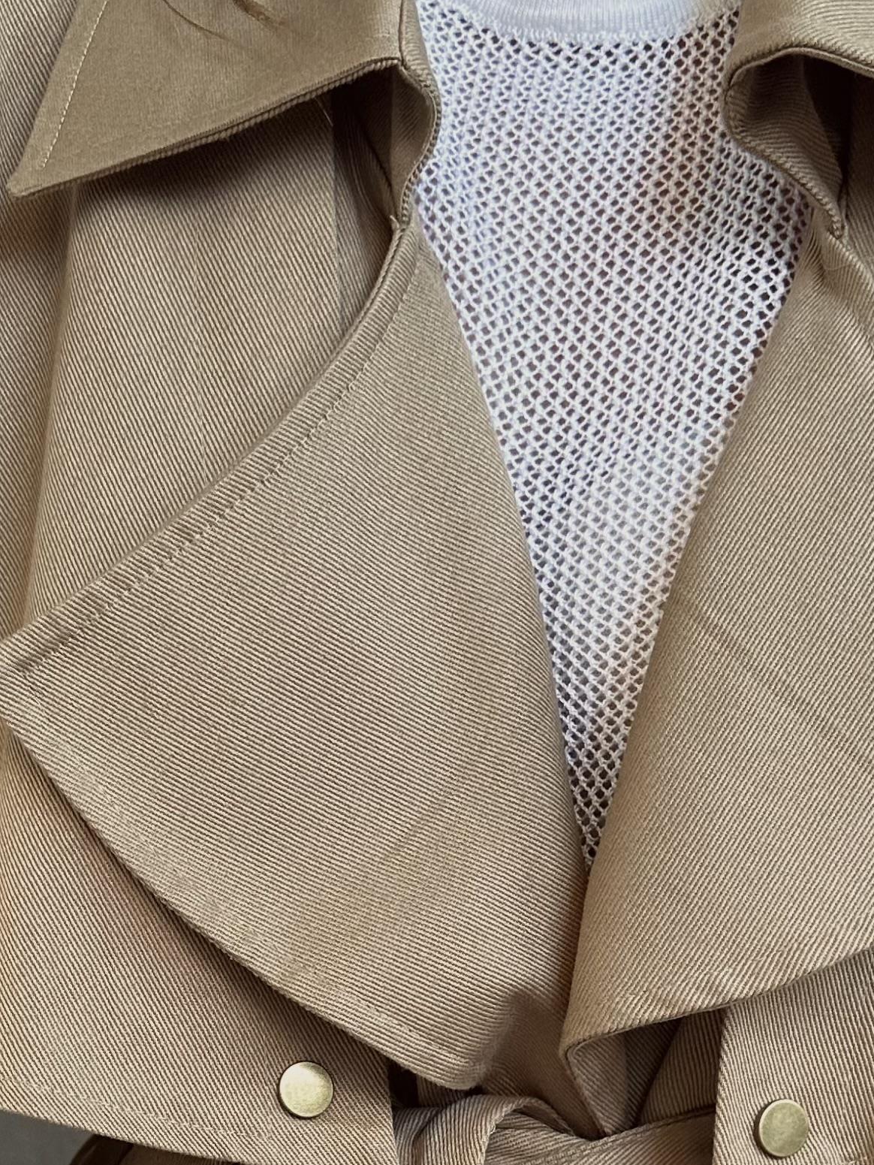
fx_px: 2019
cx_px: 552
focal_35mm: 60
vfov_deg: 30.2
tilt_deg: -19.3
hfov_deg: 24.4
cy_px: 1130
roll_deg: +0.6
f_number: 1.78
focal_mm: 6.86
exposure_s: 1/109
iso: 250
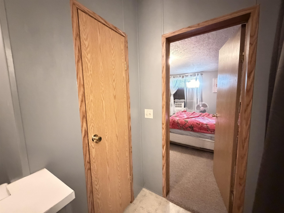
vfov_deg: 85.7
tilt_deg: -5.1
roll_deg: +2.2
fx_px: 115
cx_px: 142
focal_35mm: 14
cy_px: 106
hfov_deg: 102.1
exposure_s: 1/30
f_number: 2.2
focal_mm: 2.22
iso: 2000
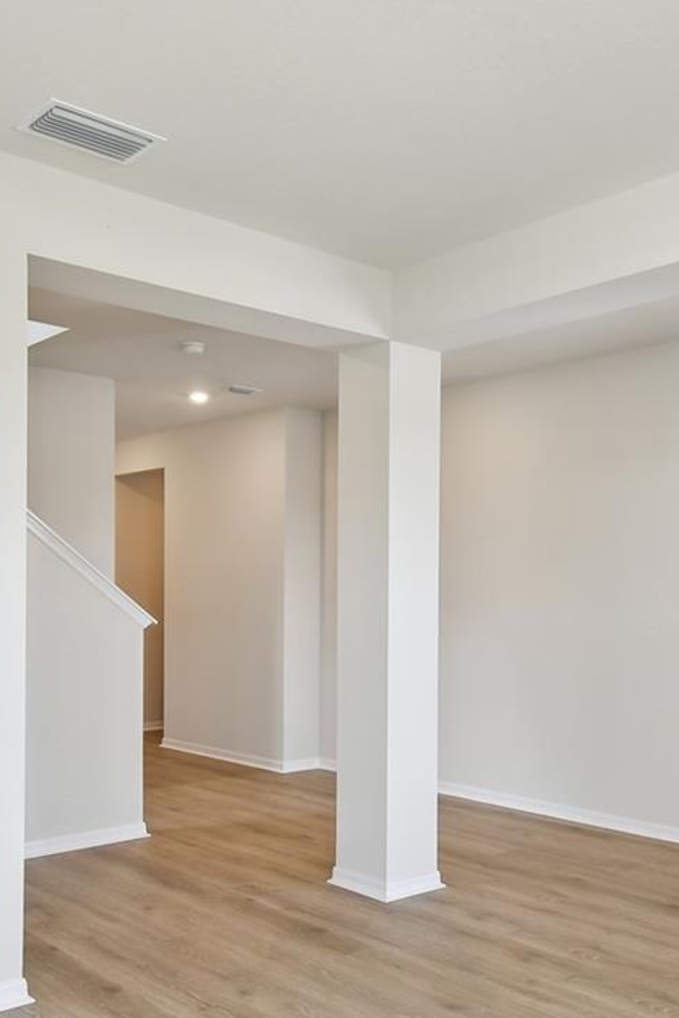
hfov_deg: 39.9
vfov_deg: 57.0
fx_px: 933
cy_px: 587
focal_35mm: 33
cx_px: 300
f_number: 7.1
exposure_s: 1/40
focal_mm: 10
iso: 100
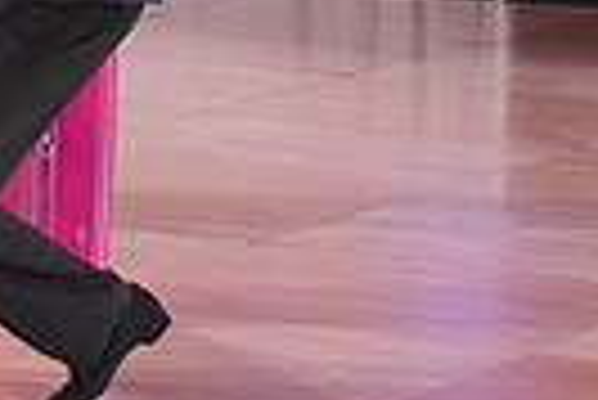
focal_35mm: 353
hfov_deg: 5.8
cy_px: -357
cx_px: -103
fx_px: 5870
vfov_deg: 3.9
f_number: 5
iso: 5000
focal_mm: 81
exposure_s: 1/320
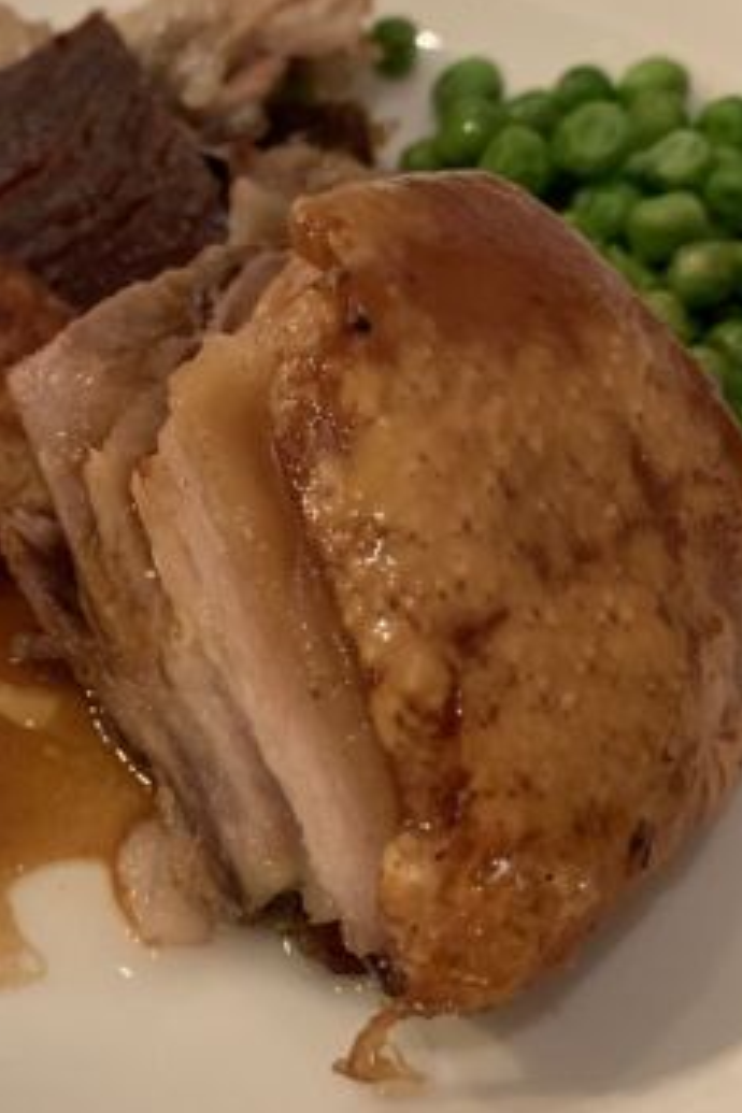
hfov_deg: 27.7
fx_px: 1453
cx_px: 87
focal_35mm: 47
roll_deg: +4.4
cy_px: 481
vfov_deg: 41.8
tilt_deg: -42.3
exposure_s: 1/40
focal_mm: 4.25
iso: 320
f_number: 1.8
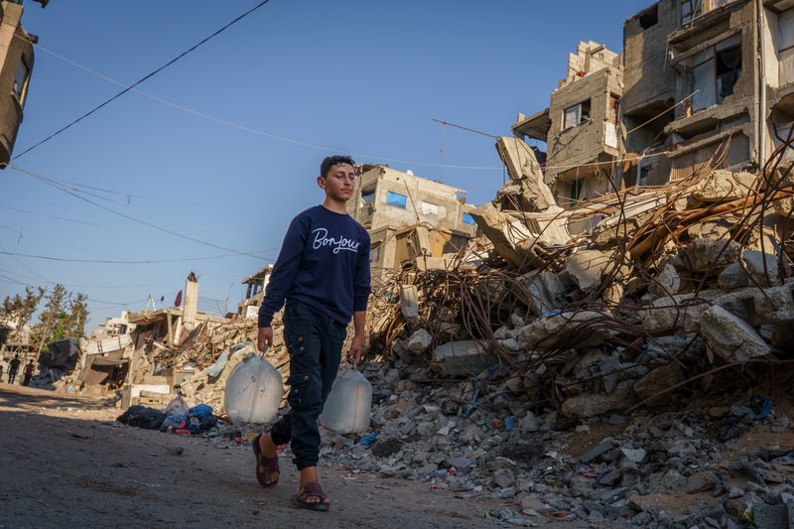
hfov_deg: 56.7
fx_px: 736
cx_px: 412
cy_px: 239
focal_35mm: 33
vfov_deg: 39.5
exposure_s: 1/640
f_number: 6.3
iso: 320
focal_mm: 30.4
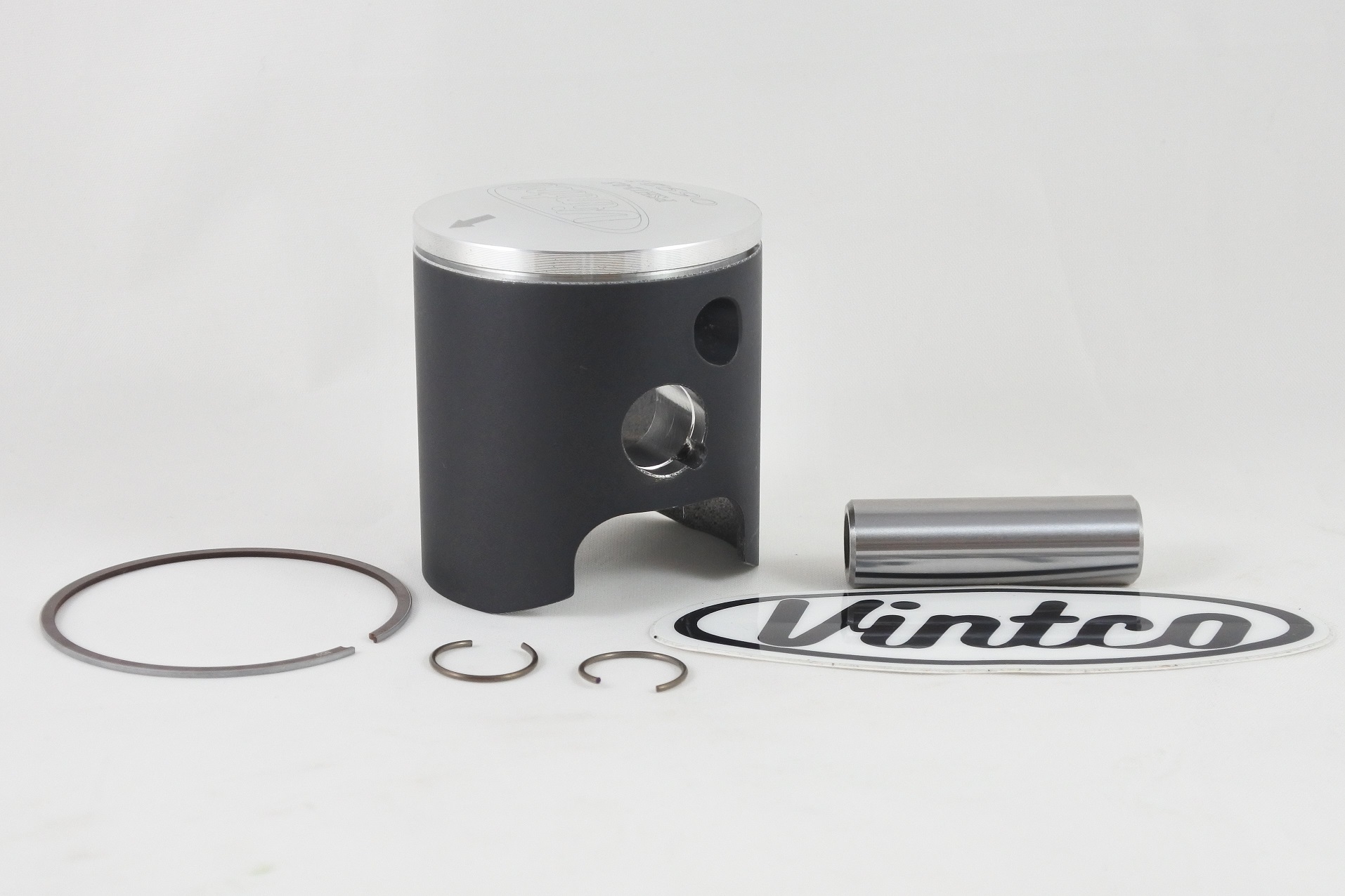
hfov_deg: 38.9
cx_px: 672
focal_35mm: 51
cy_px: 448
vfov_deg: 26.5
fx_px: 1905
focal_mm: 18.9
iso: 560
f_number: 4.5
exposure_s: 1/125
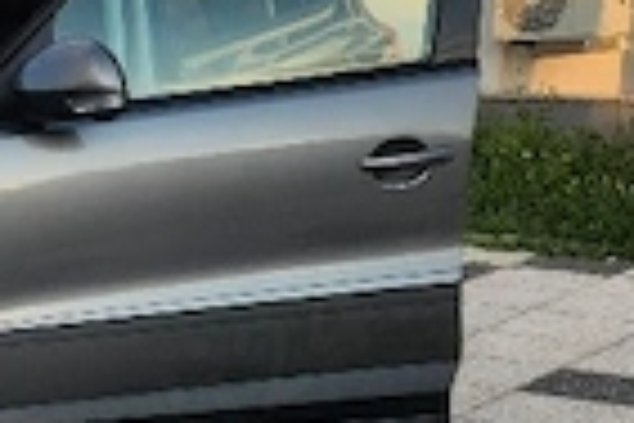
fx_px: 1796
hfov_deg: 18.1
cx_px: -283
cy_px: 414
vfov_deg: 13.3
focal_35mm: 102
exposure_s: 1/370
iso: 20
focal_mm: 5.4
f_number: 1.8
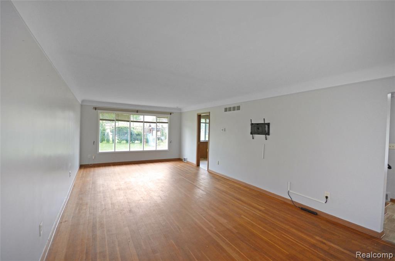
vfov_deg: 77.1
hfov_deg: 100.5
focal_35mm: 15
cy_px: 130
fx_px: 164
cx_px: 198
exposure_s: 1/100
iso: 400
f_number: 5
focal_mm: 10
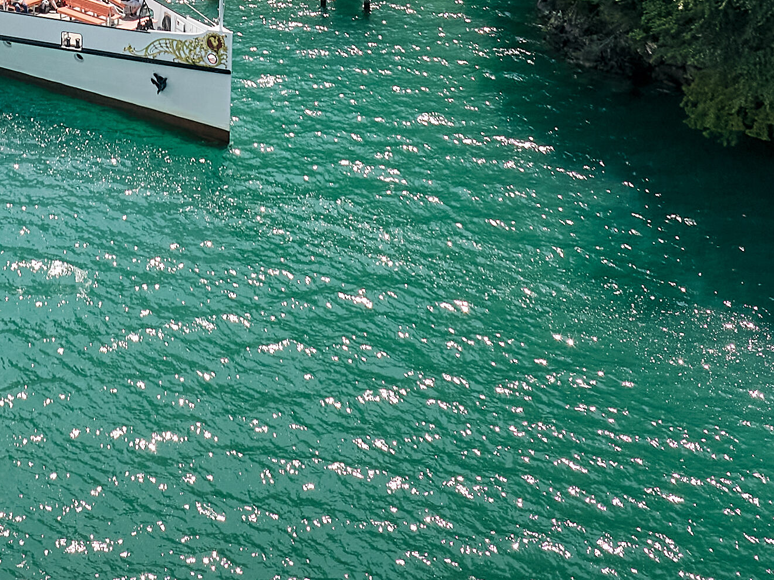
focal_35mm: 96
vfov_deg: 14.0
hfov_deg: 20.1
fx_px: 2145
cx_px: 86
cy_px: -392
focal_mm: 12.29
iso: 100
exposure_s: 1/500
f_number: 5
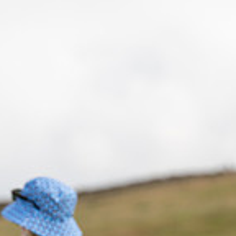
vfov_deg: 3.8
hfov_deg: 3.8
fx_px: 3556
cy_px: 168
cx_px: -93
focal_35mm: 461
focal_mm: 135
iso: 200
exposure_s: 1/800
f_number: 4.5
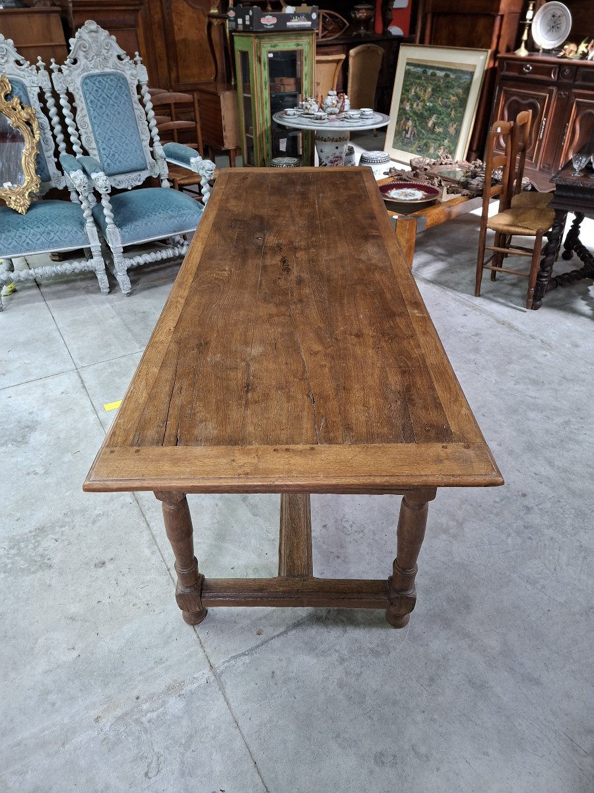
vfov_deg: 73.9
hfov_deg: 58.9
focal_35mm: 23
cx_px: 297
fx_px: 526
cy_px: 396
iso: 320
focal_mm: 5.54
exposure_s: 1/33
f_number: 1.8
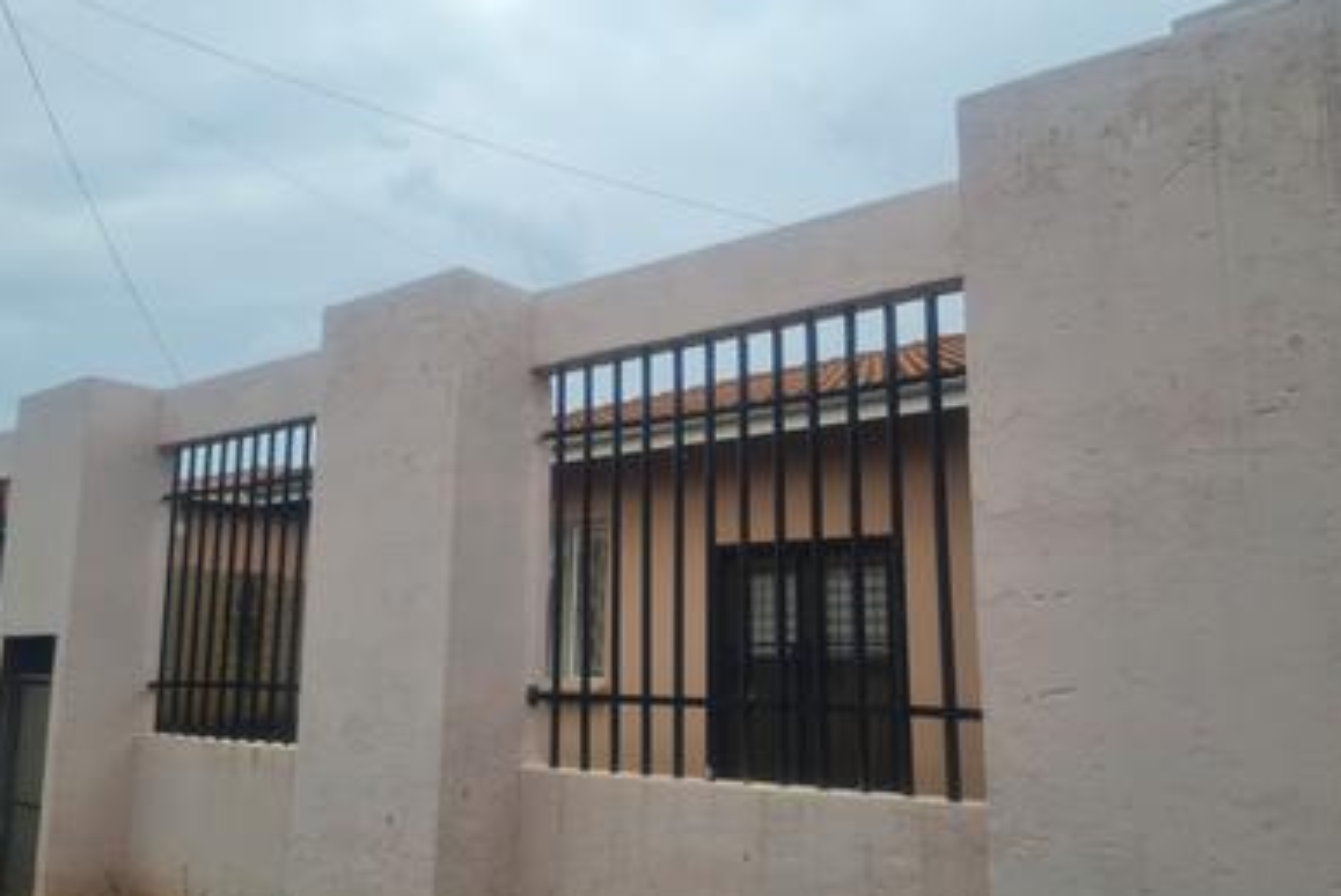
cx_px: 688
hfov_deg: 65.4
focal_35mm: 28
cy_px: 465
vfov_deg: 46.5
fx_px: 1044
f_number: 1.8
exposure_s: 1/2160
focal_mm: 5.4
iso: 50
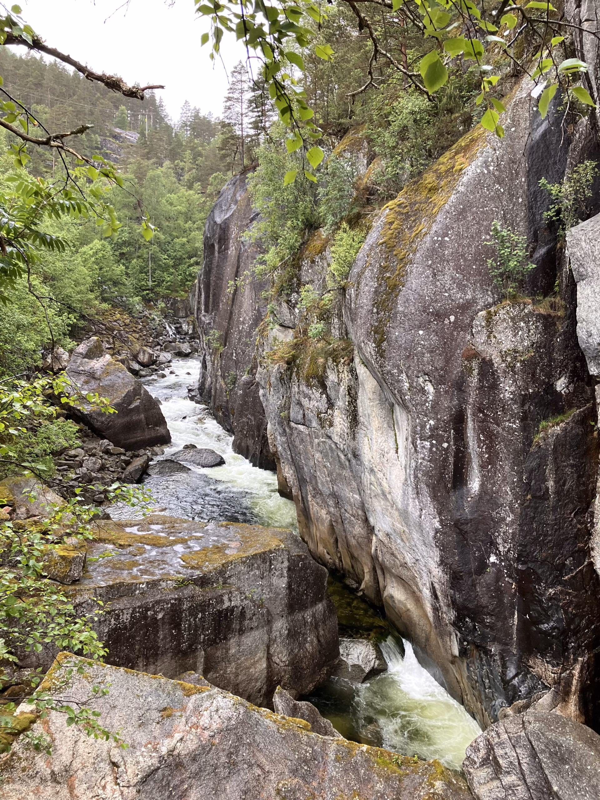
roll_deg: -1.0
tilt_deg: -8.4
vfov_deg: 63.4
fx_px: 647
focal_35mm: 28
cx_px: 300
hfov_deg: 49.7
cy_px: 400
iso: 80
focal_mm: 3.99
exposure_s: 1/121
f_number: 1.8
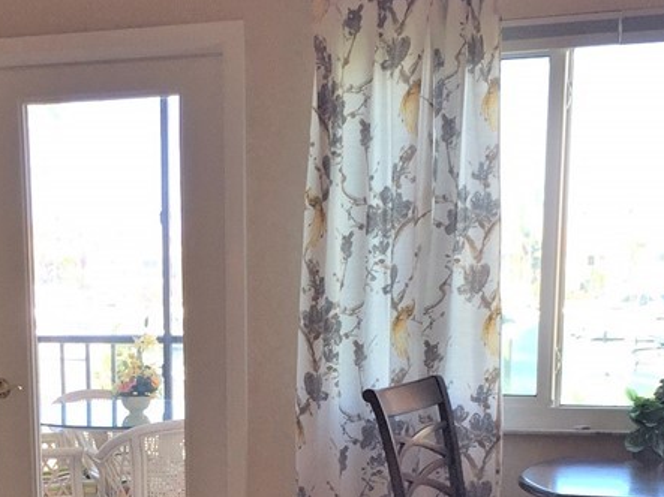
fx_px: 1285
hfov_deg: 28.6
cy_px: 467
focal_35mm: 67
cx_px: 183
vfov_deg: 21.3
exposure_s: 1/100
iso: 40
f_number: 2.2
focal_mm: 4.15
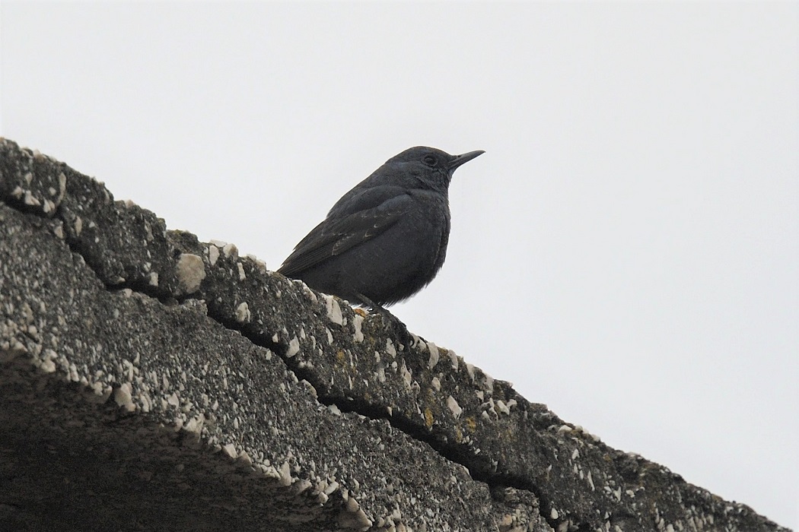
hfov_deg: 3.3
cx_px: 400
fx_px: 13981
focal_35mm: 630
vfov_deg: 2.2
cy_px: 266
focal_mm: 420
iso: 400
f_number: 5.6
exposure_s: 1/1600
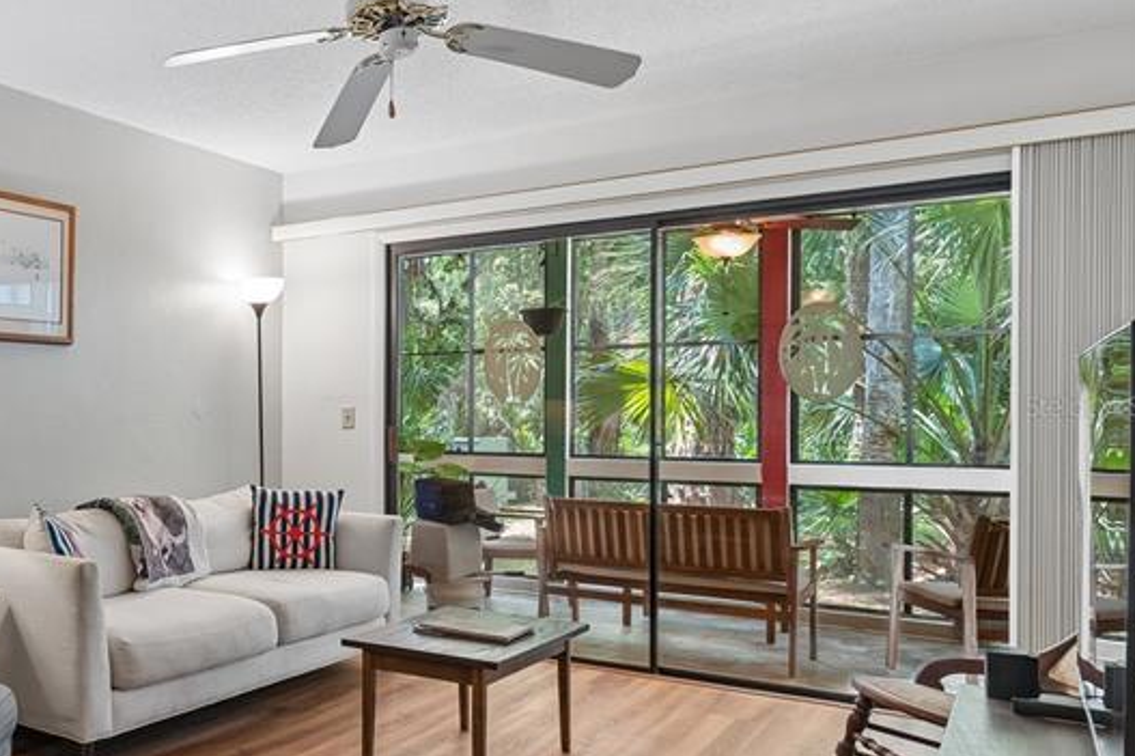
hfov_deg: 47.0
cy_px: 406
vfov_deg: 37.8
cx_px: 45
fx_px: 1103
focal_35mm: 35
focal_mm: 18
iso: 320
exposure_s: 1/5
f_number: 10
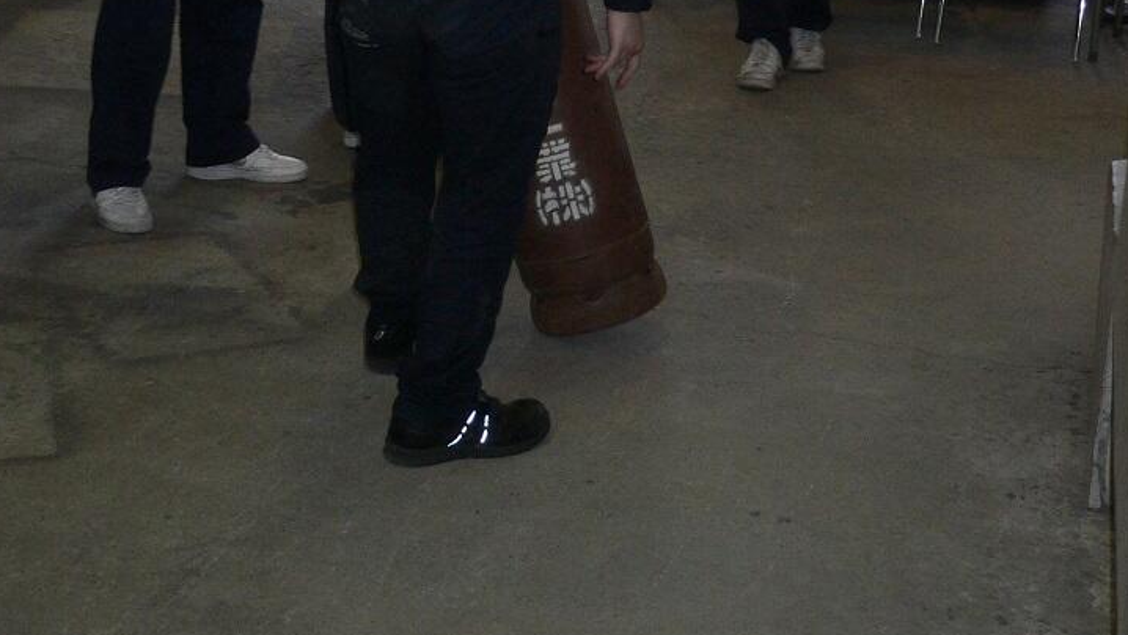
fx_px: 2034
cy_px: 30
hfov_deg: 31.0
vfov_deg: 17.4
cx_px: 484
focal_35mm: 68
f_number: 2.8
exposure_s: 1/60
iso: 100
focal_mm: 5.8
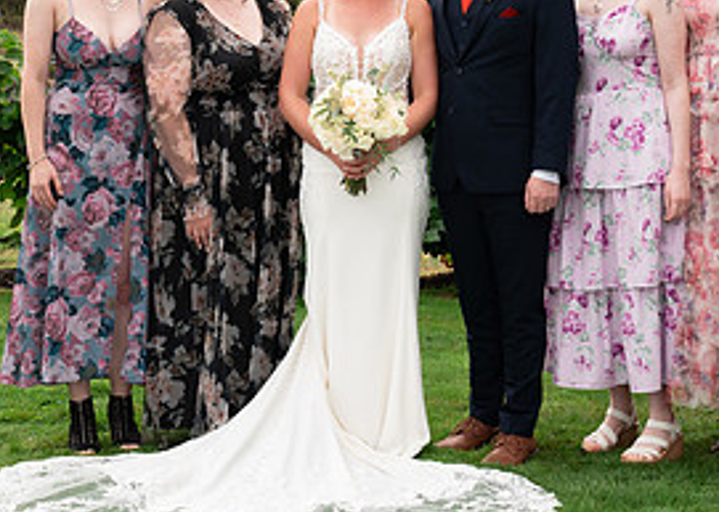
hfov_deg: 22.6
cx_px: 398
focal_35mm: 88
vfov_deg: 16.1
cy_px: 112
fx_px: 1795
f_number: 5.6
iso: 320
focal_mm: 35
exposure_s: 1/400
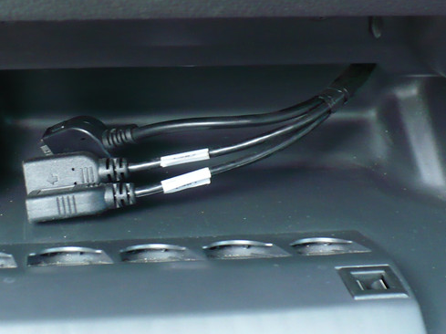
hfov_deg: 21.1
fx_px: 1197
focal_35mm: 93
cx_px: 204
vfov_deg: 15.9
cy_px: 188
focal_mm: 7.9
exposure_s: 1/8
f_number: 3
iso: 200
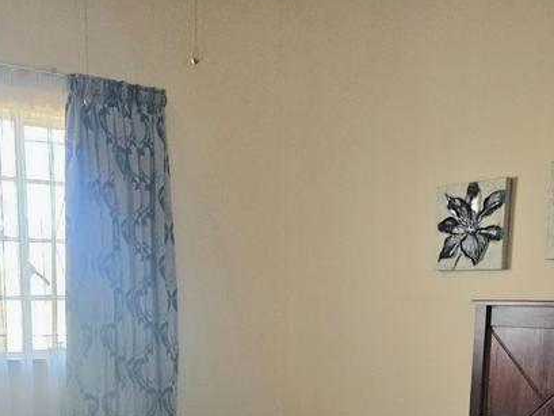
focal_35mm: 45
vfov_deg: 30.4
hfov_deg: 42.0
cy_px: 393
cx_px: 252
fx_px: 720
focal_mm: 6.3
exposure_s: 1/101
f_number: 1.7
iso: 250
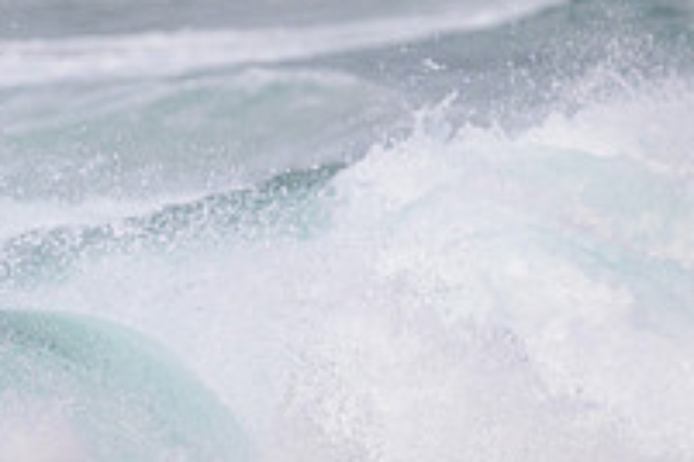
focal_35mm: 1469
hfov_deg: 1.4
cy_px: 533
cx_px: -73
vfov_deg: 0.9
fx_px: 28317
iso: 1100
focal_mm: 510
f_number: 10
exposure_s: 1/2000
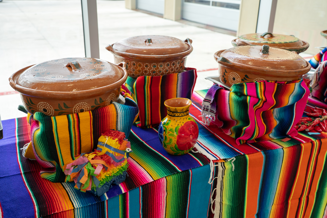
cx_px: 164
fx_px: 318
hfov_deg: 54.4
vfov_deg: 37.9
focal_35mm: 35
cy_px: 109
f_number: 4.5
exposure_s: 1/200
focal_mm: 35
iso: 400
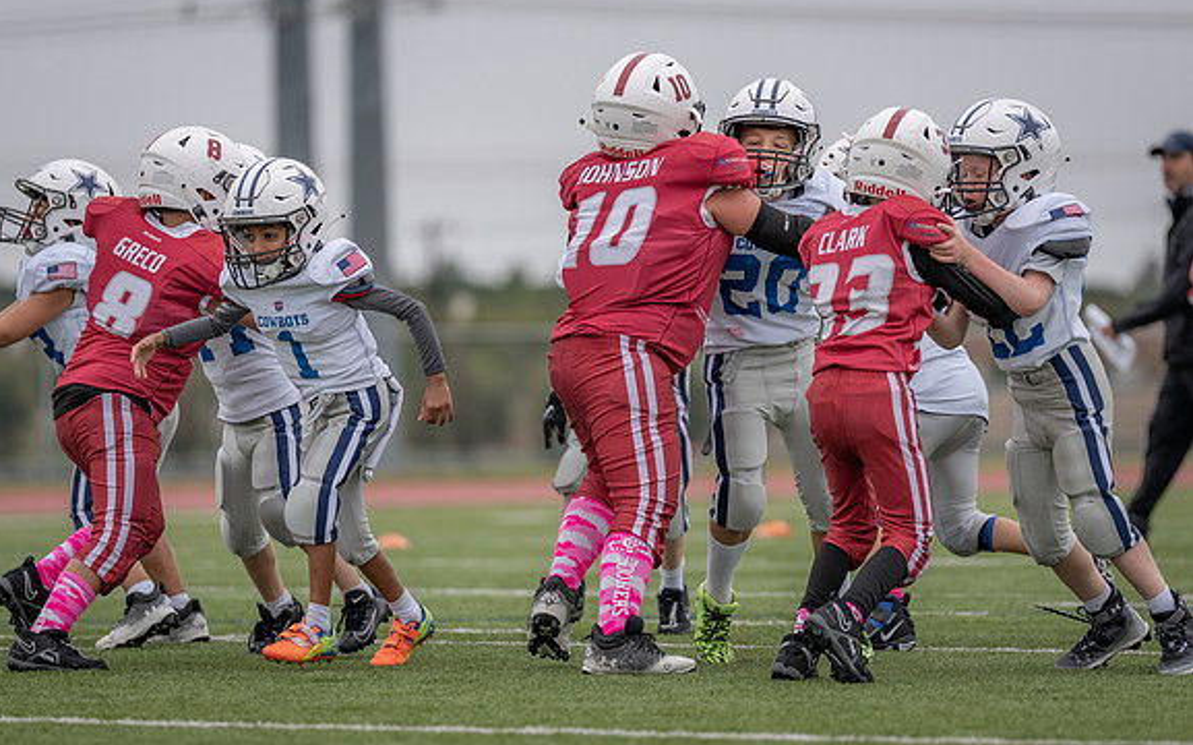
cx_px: 634
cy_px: 351
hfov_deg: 7.3
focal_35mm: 287
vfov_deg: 4.6
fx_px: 9327
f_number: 2.8
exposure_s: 1/1250
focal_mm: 200
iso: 200
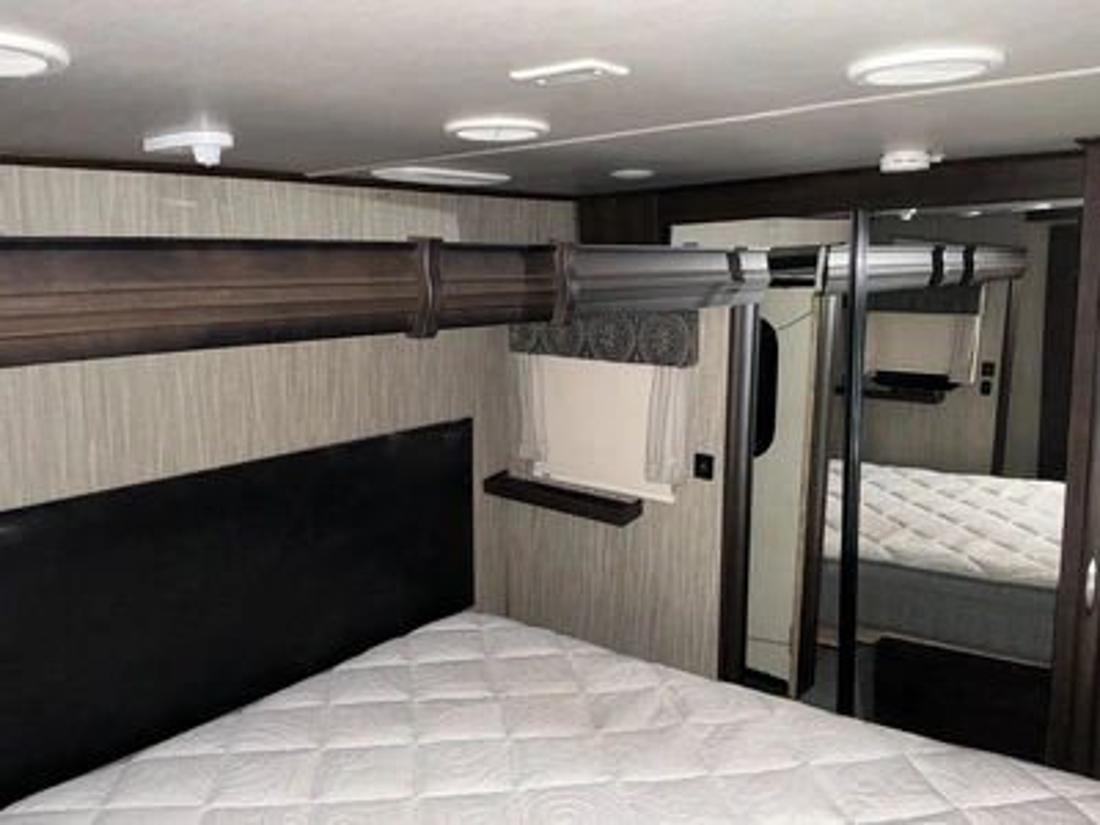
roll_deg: +2.1
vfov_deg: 49.7
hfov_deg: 63.4
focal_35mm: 28
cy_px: 412
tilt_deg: -9.1
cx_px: 550
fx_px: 890
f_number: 1.8
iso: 100
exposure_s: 1/16
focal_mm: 3
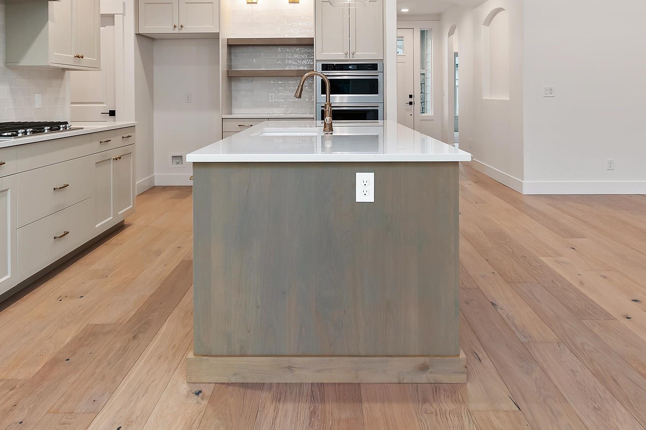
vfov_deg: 40.7
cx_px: 319
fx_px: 556
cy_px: 91
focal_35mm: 31
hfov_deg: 60.3
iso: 320
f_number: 6.3
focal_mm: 11.5
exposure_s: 1/1.25
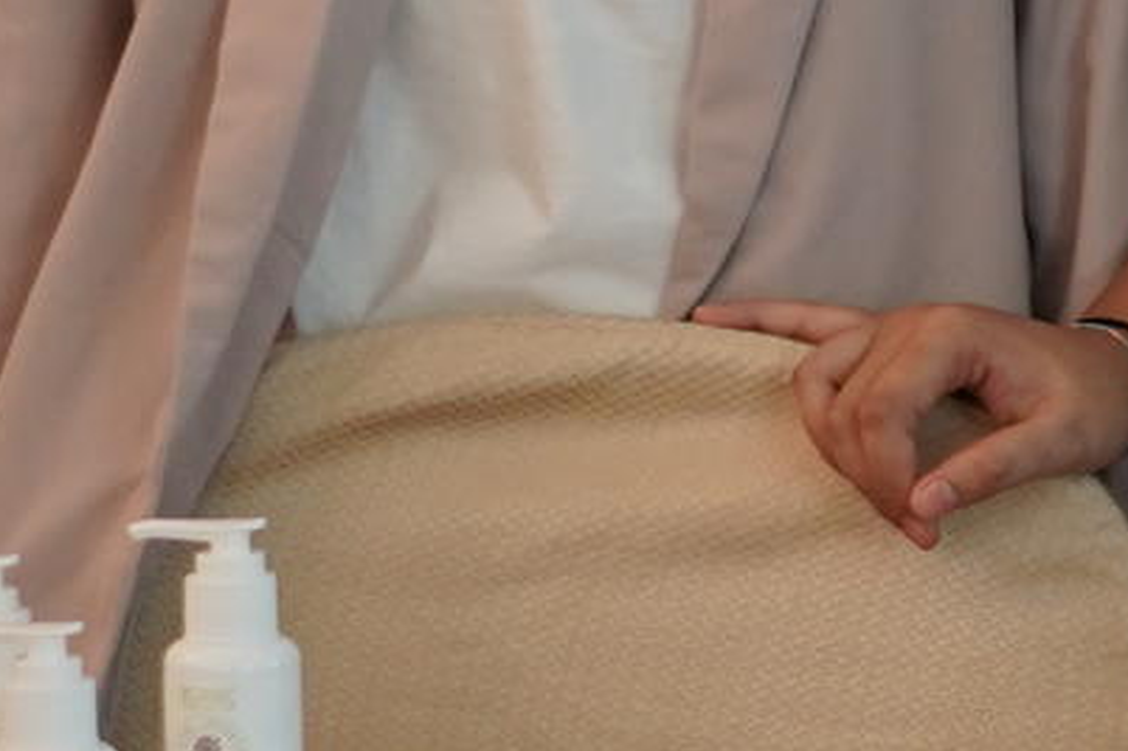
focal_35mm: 201
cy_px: -53
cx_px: 1603
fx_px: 6295
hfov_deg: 10.0
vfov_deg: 6.8
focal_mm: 28
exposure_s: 1/160
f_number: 2
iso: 640
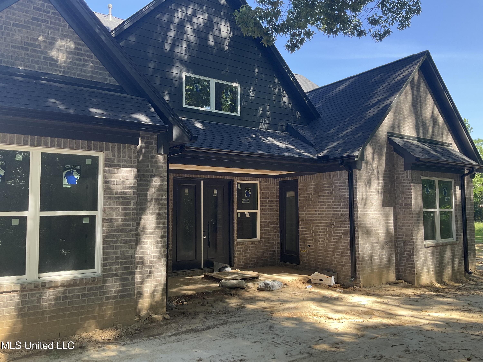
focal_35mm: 29
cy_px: 181
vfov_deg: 48.2
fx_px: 405
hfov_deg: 61.7
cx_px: 242
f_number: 1.8
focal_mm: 3
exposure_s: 1/172
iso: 25
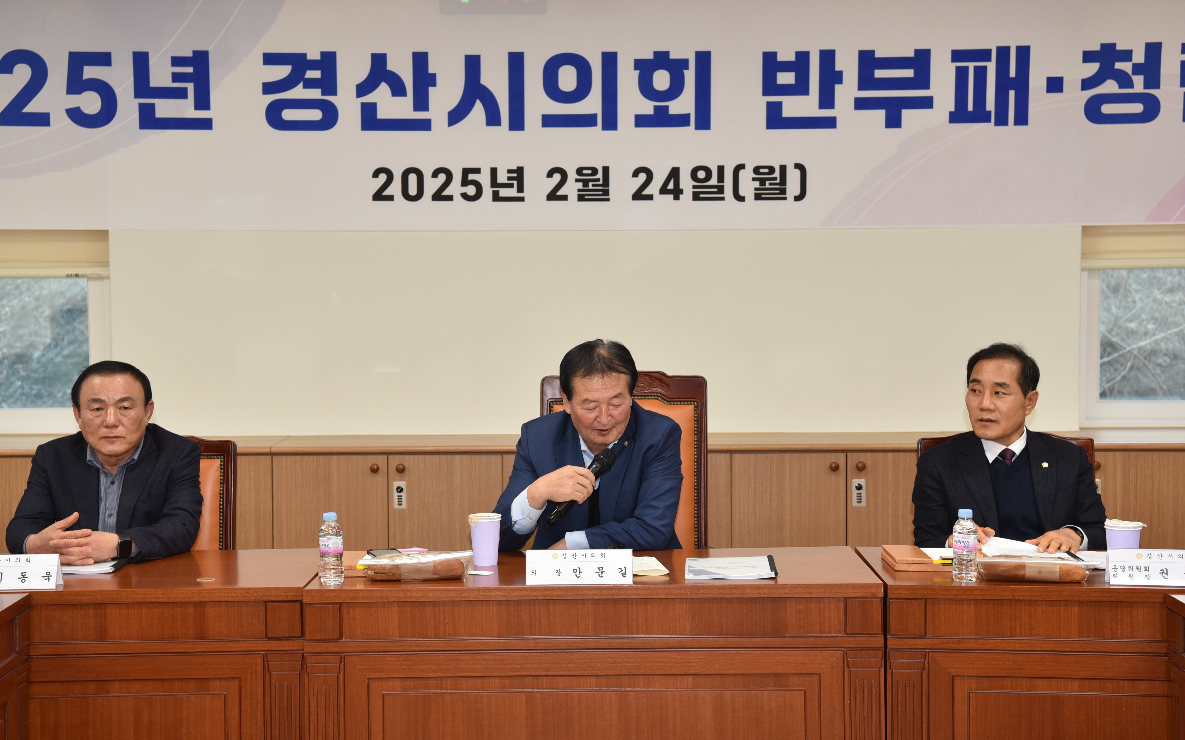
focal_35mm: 55
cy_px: 379
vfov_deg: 23.5
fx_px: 1776
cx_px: 583
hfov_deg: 36.9
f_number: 5
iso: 800
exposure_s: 1/100
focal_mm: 52
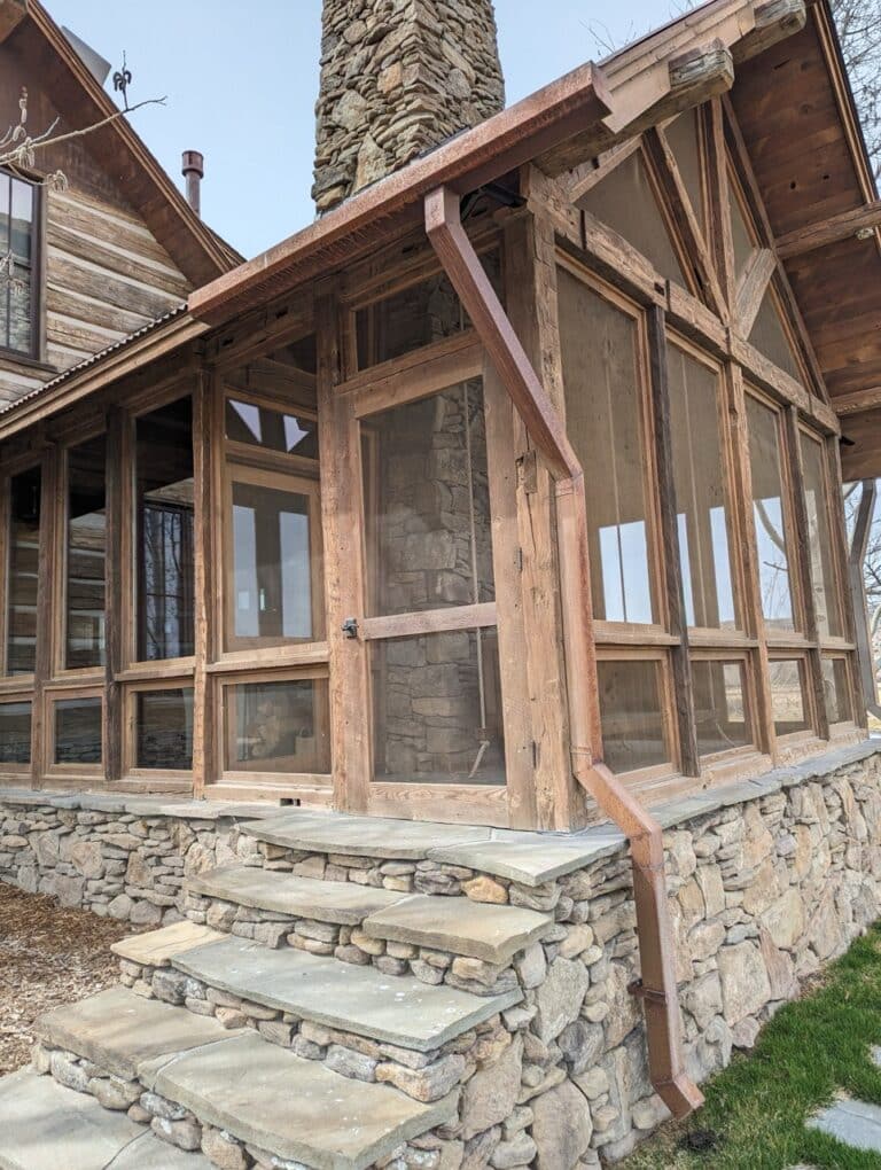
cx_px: 440
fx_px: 812
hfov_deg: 56.9
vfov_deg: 71.5
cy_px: 585
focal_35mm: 24
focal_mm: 6.81
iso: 48
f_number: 1.85
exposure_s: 1/2020
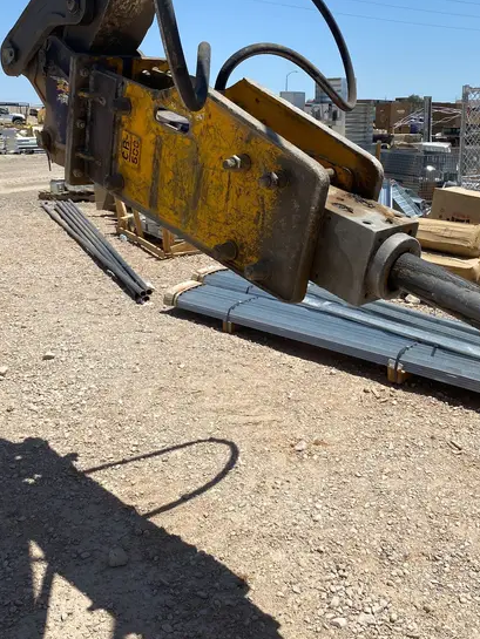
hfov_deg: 40.7
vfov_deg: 52.4
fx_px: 647
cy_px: 264
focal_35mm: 35
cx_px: 266
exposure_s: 1/4274
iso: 32
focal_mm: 4.25
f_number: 1.8
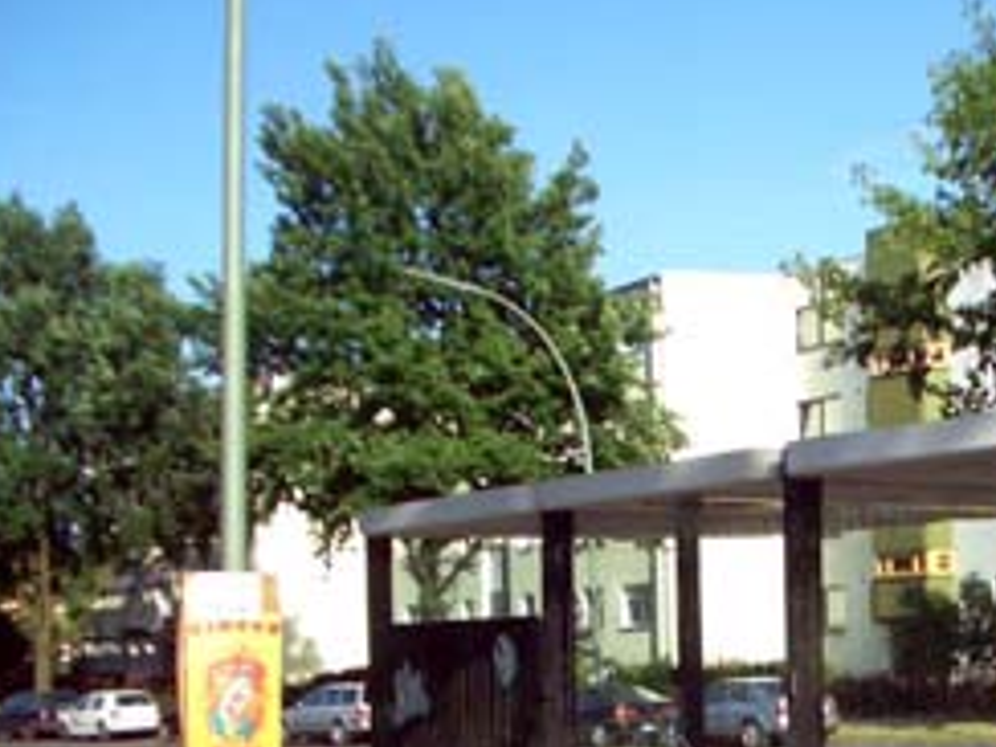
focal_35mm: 79
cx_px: 1004
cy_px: 827
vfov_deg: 18.0
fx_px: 2273
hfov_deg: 23.6
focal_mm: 5.8
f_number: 2.6
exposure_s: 1/800
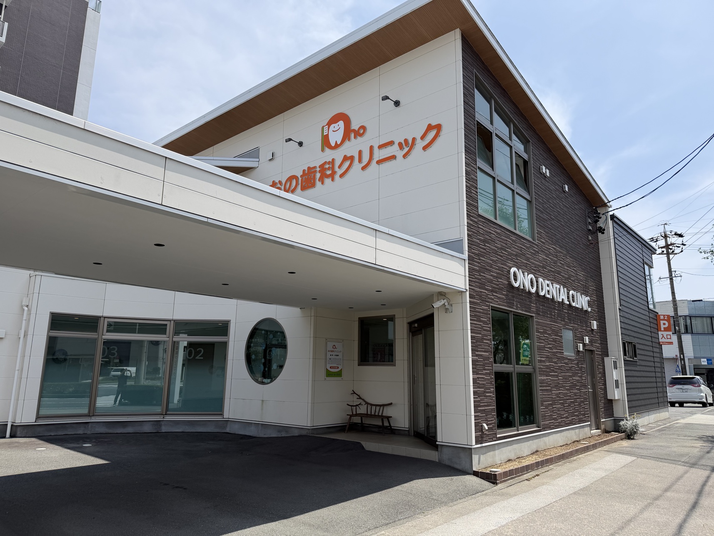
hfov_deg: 71.6
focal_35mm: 24
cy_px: 268
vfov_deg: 56.8
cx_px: 357
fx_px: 495
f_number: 1.78
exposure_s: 1/4975
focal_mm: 6.76
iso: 80
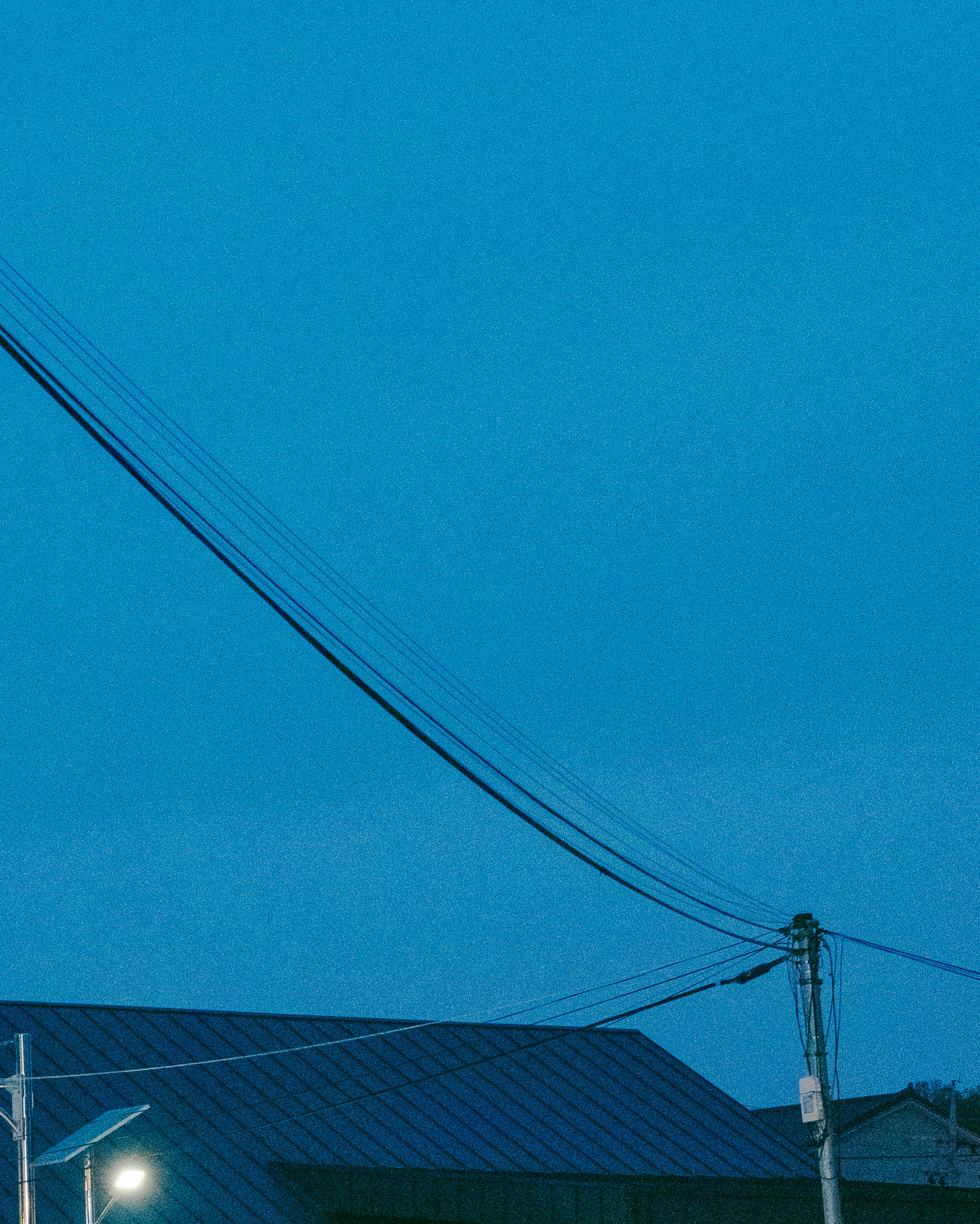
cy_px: 1221
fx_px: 4422
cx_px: -64
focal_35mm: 122
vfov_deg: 15.5
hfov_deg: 12.5
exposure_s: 1/13
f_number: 5
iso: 5000
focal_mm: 30
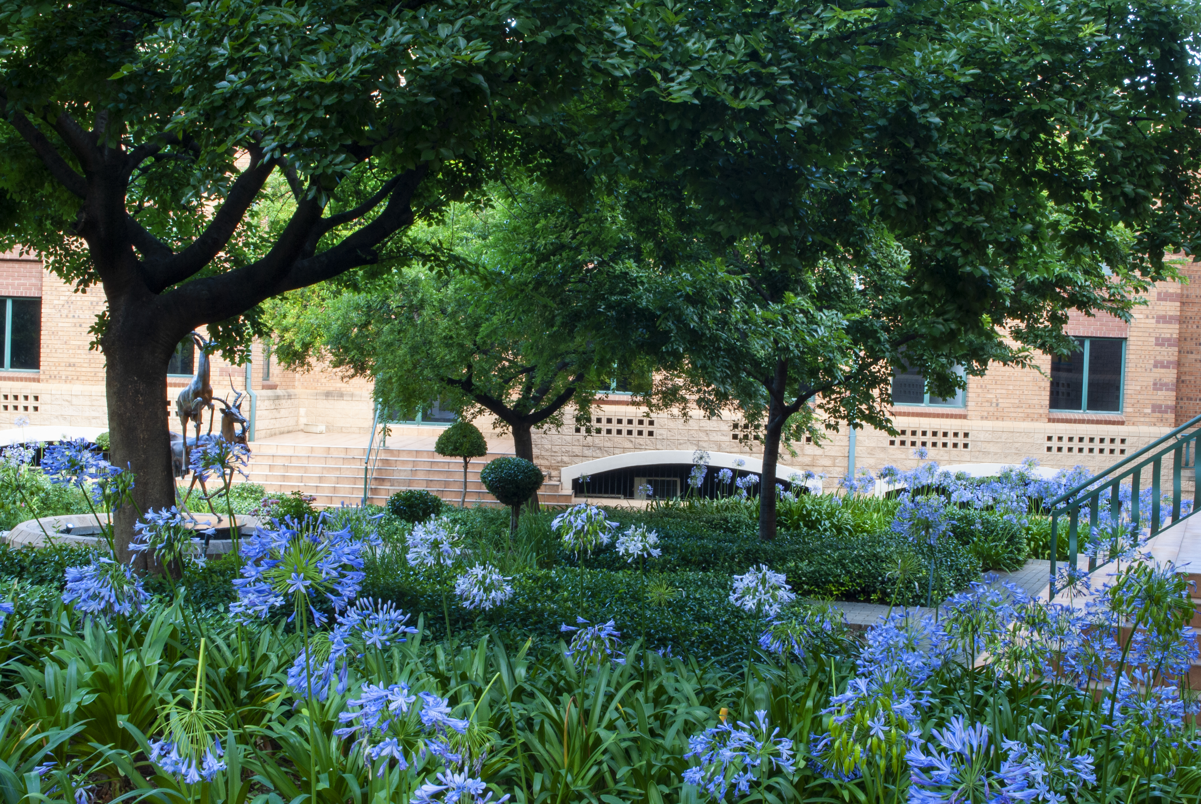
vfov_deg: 29.9
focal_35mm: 45
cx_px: 600
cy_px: 402
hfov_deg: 43.6
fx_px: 1503
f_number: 22
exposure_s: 2.5
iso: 100
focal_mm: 30
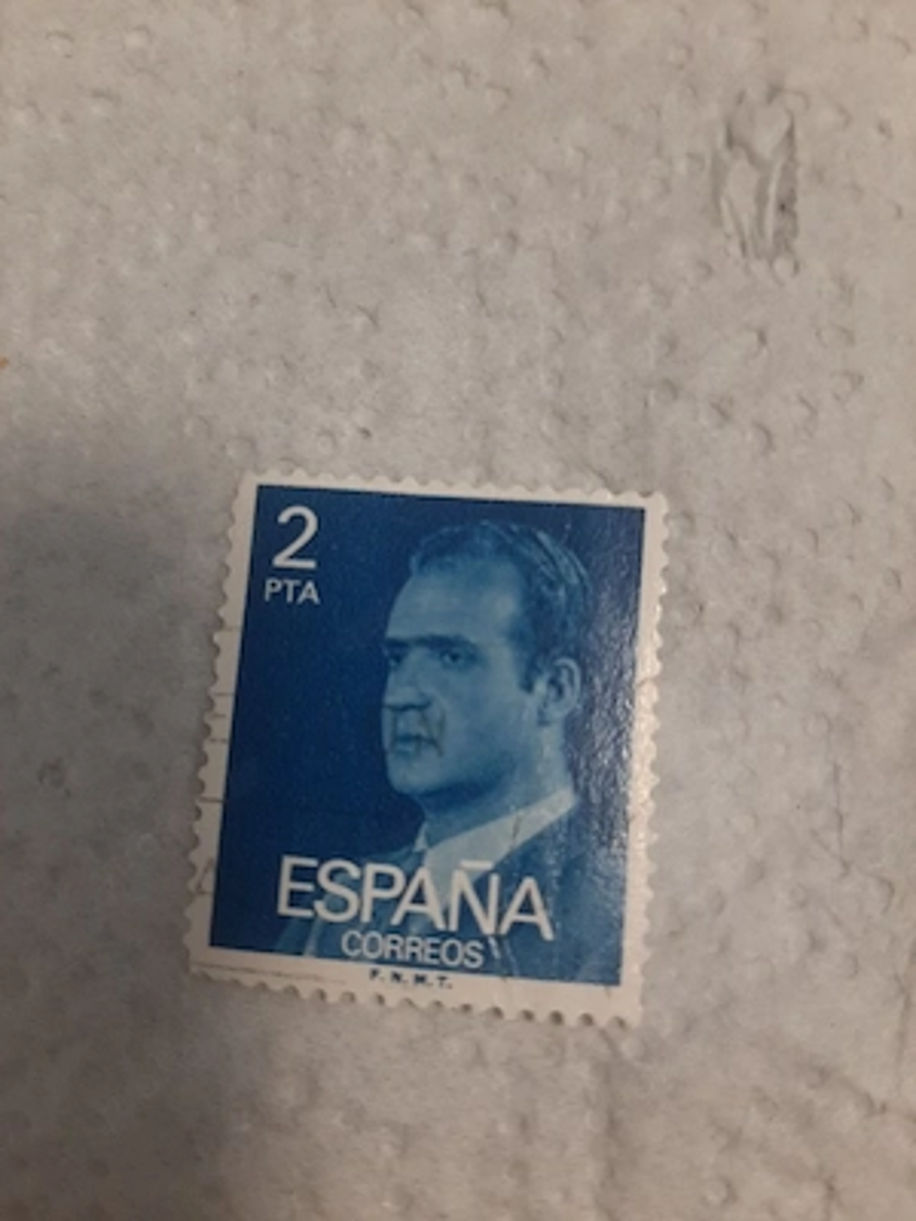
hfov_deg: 53.1
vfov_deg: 67.3
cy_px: 610
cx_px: 458
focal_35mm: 26
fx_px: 917
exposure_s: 1/50
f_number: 1.7
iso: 64
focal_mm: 3.93
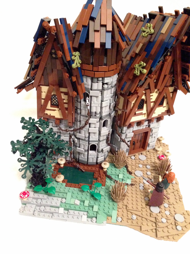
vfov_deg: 55.4
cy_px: 127
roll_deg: -4.6
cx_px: 95
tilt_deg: -32.7
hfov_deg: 42.9
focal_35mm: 33
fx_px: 242
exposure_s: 1/15
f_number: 2.4
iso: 640
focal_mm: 4.12
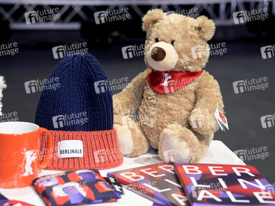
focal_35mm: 93
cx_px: 121
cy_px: 103
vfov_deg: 15.9
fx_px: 739
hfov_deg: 21.1
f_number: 5.6
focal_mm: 85
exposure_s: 1/100
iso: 2000
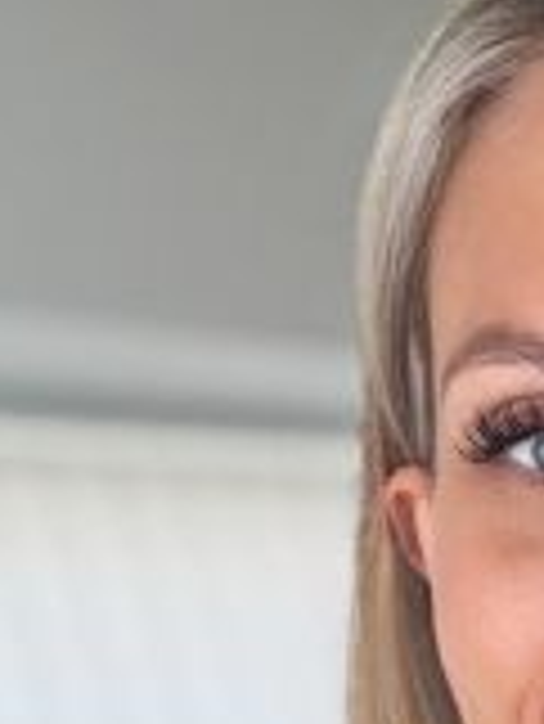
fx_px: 2344
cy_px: 1129
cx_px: 989
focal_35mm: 112
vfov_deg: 15.9
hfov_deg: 12.1
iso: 25
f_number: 1.9
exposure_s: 1/239
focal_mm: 2.71
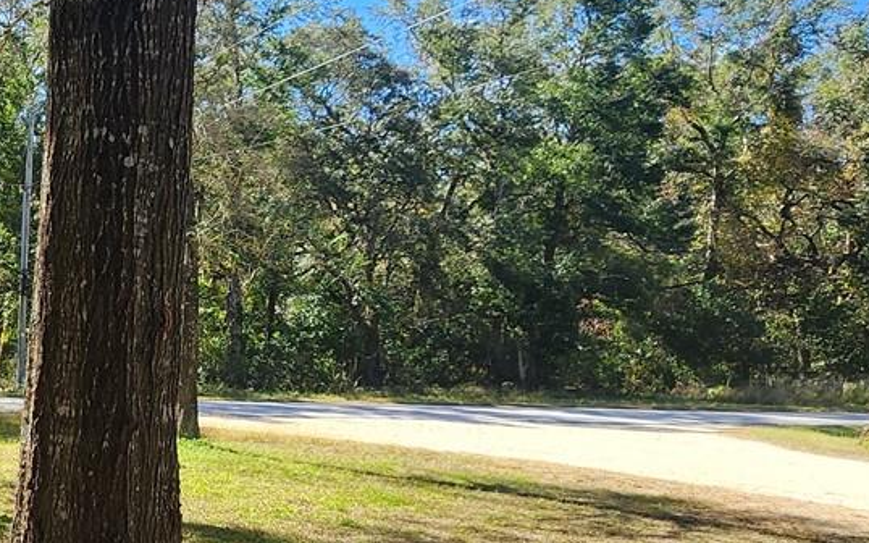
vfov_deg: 31.1
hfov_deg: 39.0
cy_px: 351
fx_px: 971
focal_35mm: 41
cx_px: -103
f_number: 2.2
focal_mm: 2.2
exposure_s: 1/598
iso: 50
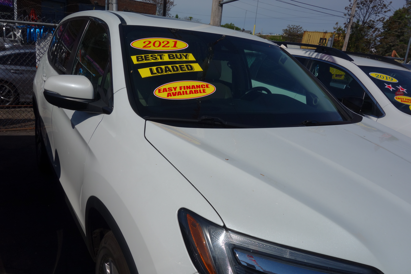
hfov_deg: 65.5
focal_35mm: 28
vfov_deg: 46.4
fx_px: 320
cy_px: 137
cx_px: 206
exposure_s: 1/1000
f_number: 8
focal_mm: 10.4
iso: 125
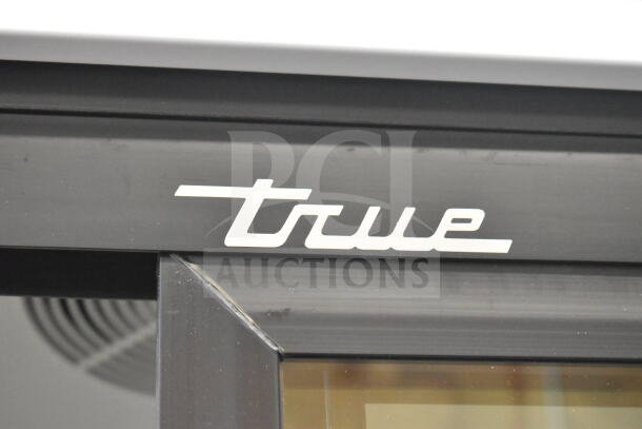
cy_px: 214
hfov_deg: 24.6
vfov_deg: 16.6
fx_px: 1472
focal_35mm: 82
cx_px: 321
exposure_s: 1/100
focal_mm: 55
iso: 10000
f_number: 5.6
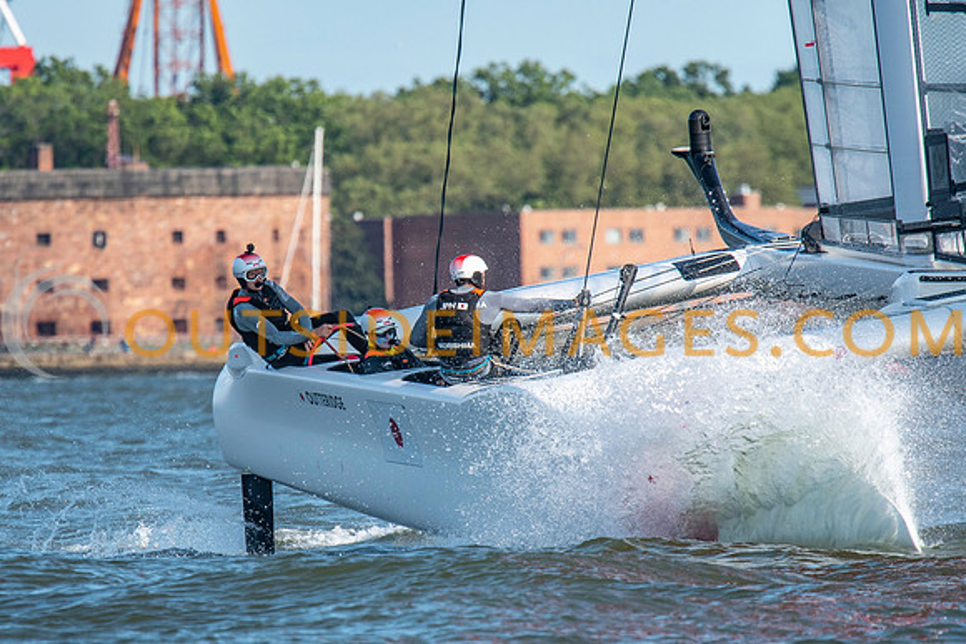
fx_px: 20349
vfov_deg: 1.8
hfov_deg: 2.7
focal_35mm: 758
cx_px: 386
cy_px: 384
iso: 500
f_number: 5.6
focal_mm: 420
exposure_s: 1/2000
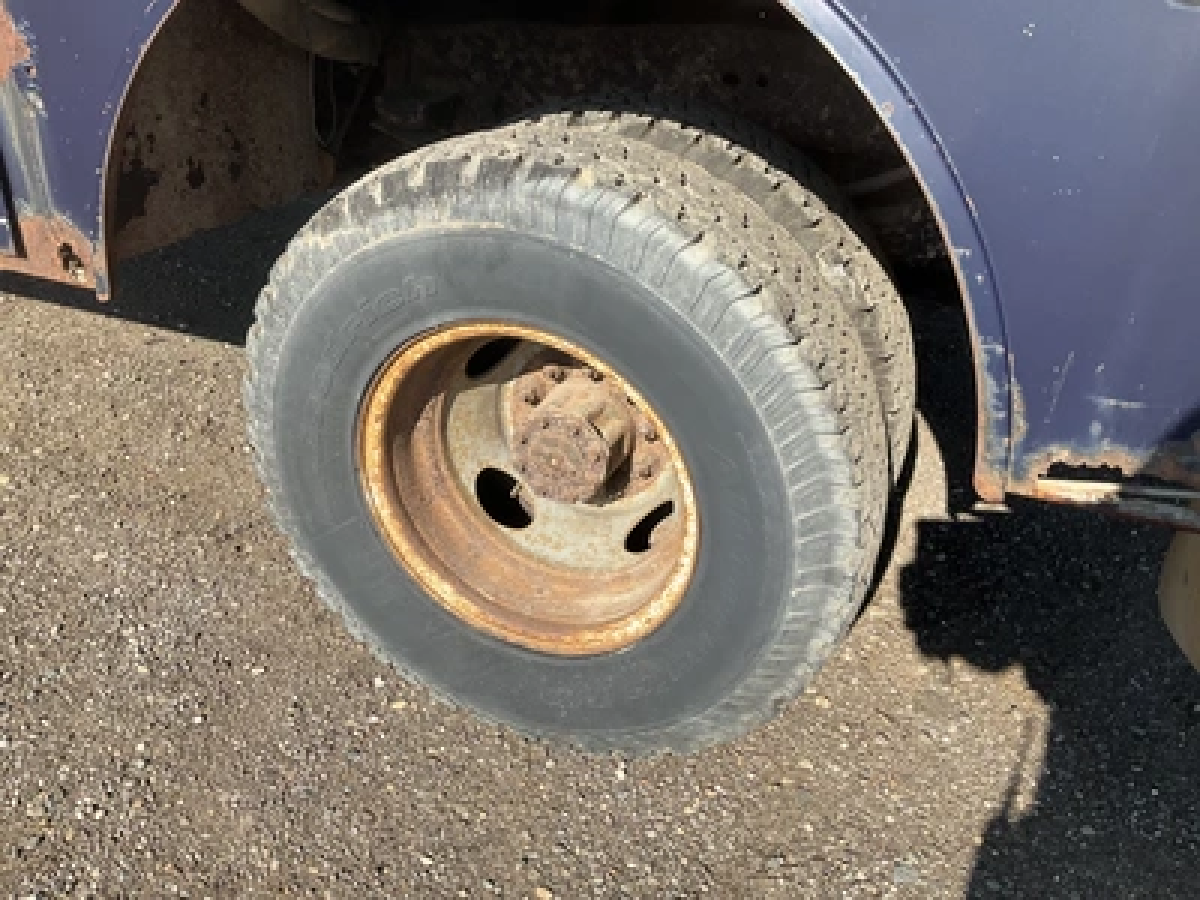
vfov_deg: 48.2
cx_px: 600
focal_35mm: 29
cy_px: 450
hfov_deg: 61.7
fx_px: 1005
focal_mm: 3
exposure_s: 1/912
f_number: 1.8
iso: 25
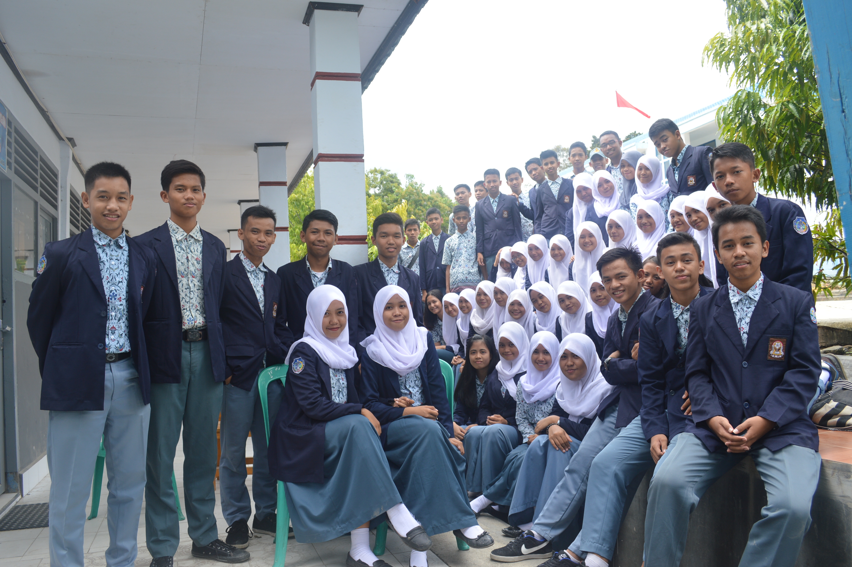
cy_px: 284
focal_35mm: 27
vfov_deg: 47.8
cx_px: 426
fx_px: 638
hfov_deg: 67.4
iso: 100
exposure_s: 1/125
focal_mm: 18
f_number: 5.6
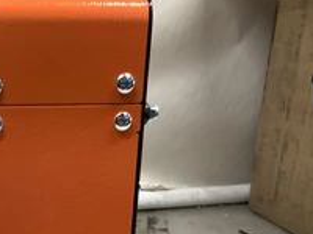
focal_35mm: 62
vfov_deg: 22.9
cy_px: 223
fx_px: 561
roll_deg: -0.9
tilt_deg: -22.8
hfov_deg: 29.5
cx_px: 13
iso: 80
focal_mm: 3.3
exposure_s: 1/100
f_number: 2.4
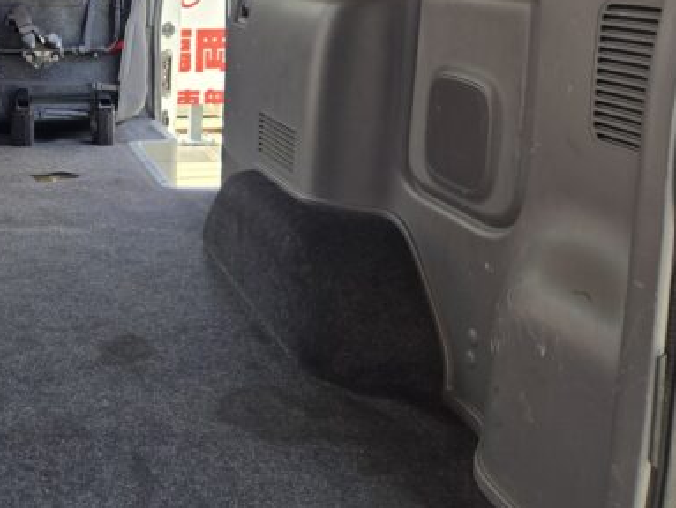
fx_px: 938
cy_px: 113
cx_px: -23
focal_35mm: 48
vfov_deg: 29.7
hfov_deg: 35.3
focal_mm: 5.4
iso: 25
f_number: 1.8
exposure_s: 1/180
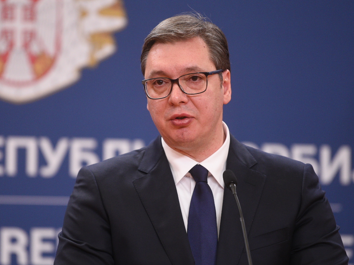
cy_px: 141
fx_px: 3048
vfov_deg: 5.0
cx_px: 159
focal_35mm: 298
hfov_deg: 6.6
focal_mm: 200
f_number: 2.8
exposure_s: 1/320
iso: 1600
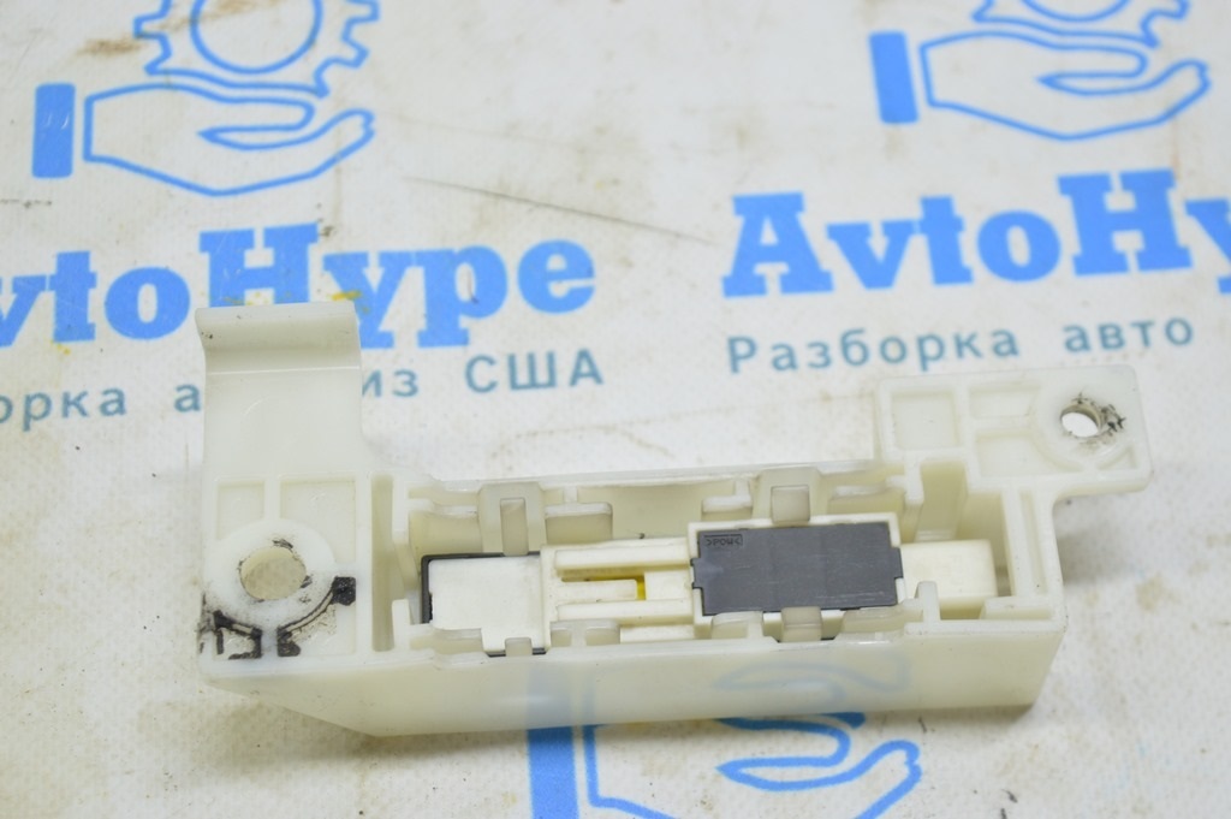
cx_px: 616
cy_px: 410
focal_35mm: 75
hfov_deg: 27.0
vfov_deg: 18.2
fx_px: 2562
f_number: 5.6
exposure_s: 1/20
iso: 400
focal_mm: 50
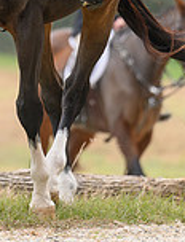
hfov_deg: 1.6
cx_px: -44
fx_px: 6646
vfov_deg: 2.1
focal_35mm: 943
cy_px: -111
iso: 500
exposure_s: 1/640
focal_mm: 200
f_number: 3.2
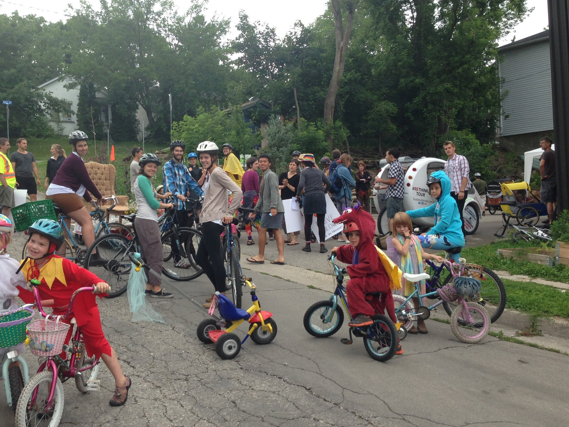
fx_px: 625
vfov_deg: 37.7
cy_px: 216
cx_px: 261
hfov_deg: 48.9
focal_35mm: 38
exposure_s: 1/208
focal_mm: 4.12
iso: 50
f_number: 2.4
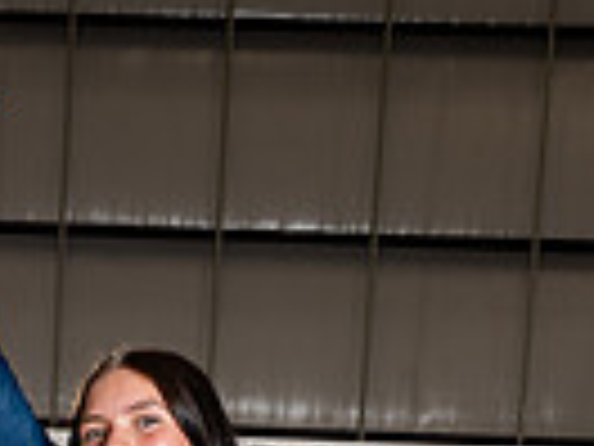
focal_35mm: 118
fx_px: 2025
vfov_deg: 11.0
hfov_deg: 16.5
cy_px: 991
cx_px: 50
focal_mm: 36
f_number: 8
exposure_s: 1/250
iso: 100
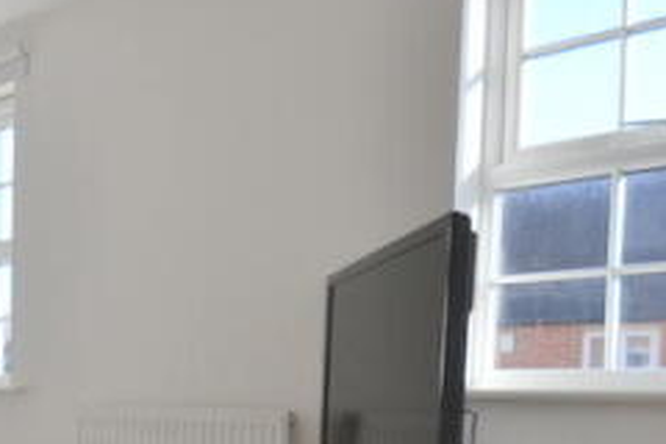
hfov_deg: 39.9
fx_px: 758
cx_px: -40
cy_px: 415
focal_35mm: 41
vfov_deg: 30.9
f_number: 5.6
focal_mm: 10
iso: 100
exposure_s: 1/125
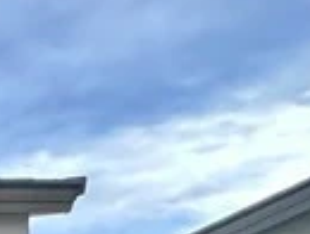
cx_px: -801
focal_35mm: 110
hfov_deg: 9.3
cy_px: 678
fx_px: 987
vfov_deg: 10.3
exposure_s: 1/556
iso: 40
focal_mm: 2.22
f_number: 2.2
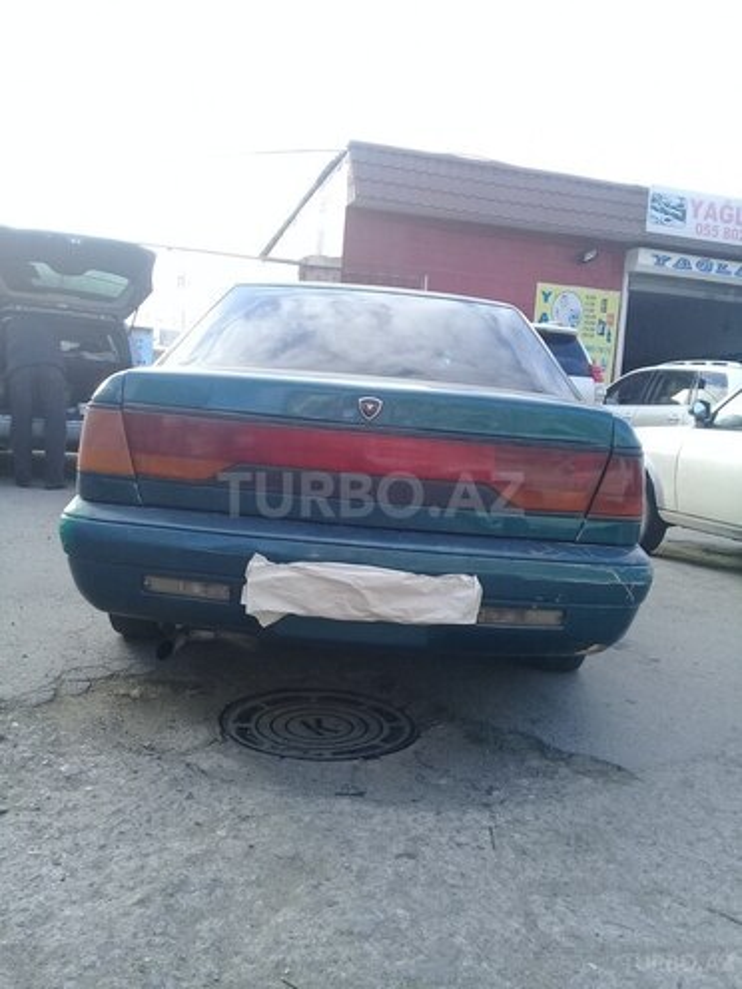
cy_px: 494
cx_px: 371
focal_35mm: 31
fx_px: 886
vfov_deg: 58.4
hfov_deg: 45.4
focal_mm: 3.3
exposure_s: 1/280
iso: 50
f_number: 2.2
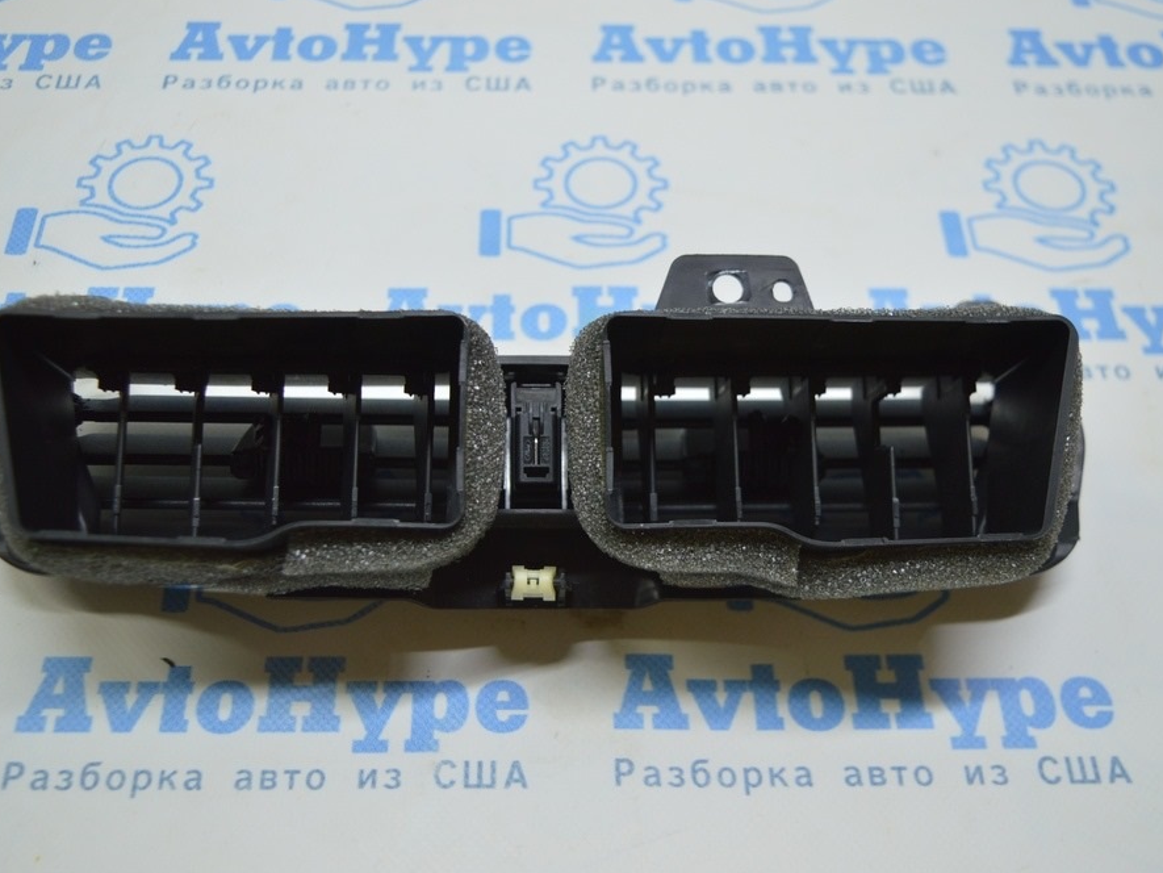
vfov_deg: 36.0
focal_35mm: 40
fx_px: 1344
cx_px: 537
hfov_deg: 46.8
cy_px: 440
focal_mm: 24
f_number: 4
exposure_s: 1/60
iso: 400
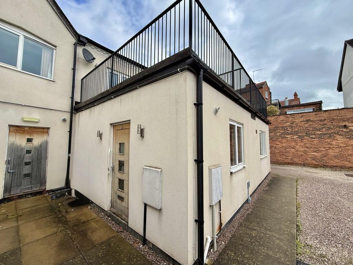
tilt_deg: +3.6
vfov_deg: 85.7
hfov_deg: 102.1
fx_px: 143
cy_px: 132
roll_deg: +0.4
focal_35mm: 14
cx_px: 176
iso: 50
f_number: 2.2
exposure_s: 1/1399
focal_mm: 2.22
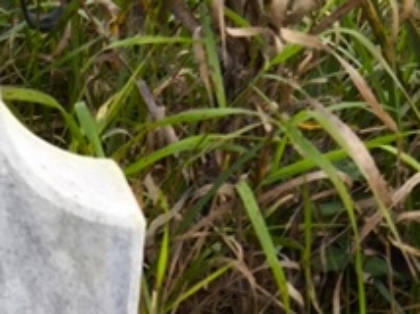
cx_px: -286
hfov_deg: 10.1
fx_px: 2266
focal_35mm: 187
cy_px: 542
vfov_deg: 7.7
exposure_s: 1/159
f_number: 1.7
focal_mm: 4.71
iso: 50
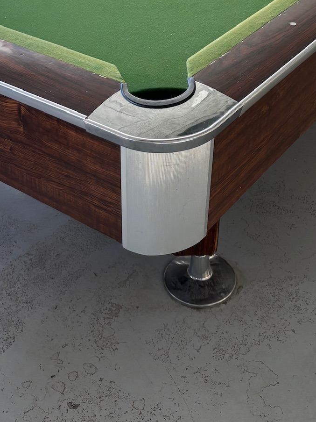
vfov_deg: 31.1
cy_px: 35
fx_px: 718
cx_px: 156
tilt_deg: -23.9
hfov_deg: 24.8
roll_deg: +0.6
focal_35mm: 59
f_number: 1.6
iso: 32
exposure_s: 1/104
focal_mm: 5.96
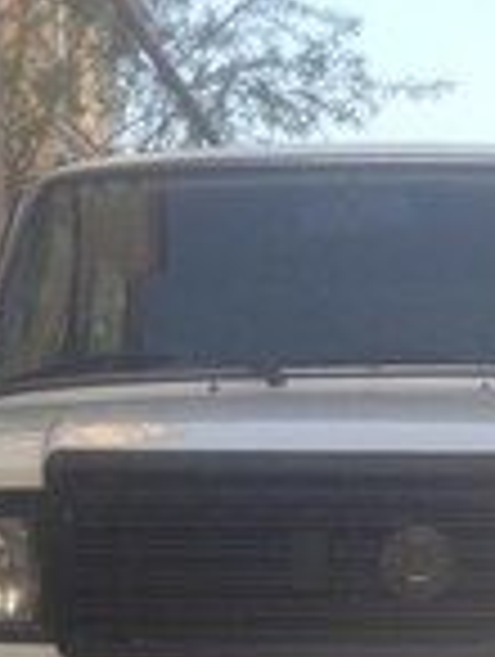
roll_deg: +2.5
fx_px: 2129
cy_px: 927
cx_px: 374
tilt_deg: -7.2
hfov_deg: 13.2
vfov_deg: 16.3
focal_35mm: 112
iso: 50
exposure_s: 1/284
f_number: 2.4
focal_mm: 4.12
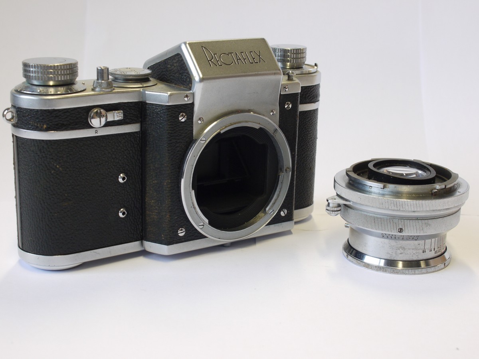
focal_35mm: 60
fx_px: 830
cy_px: 180
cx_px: 240
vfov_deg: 24.4
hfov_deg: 32.2
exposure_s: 1/25
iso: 400
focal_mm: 30
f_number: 8
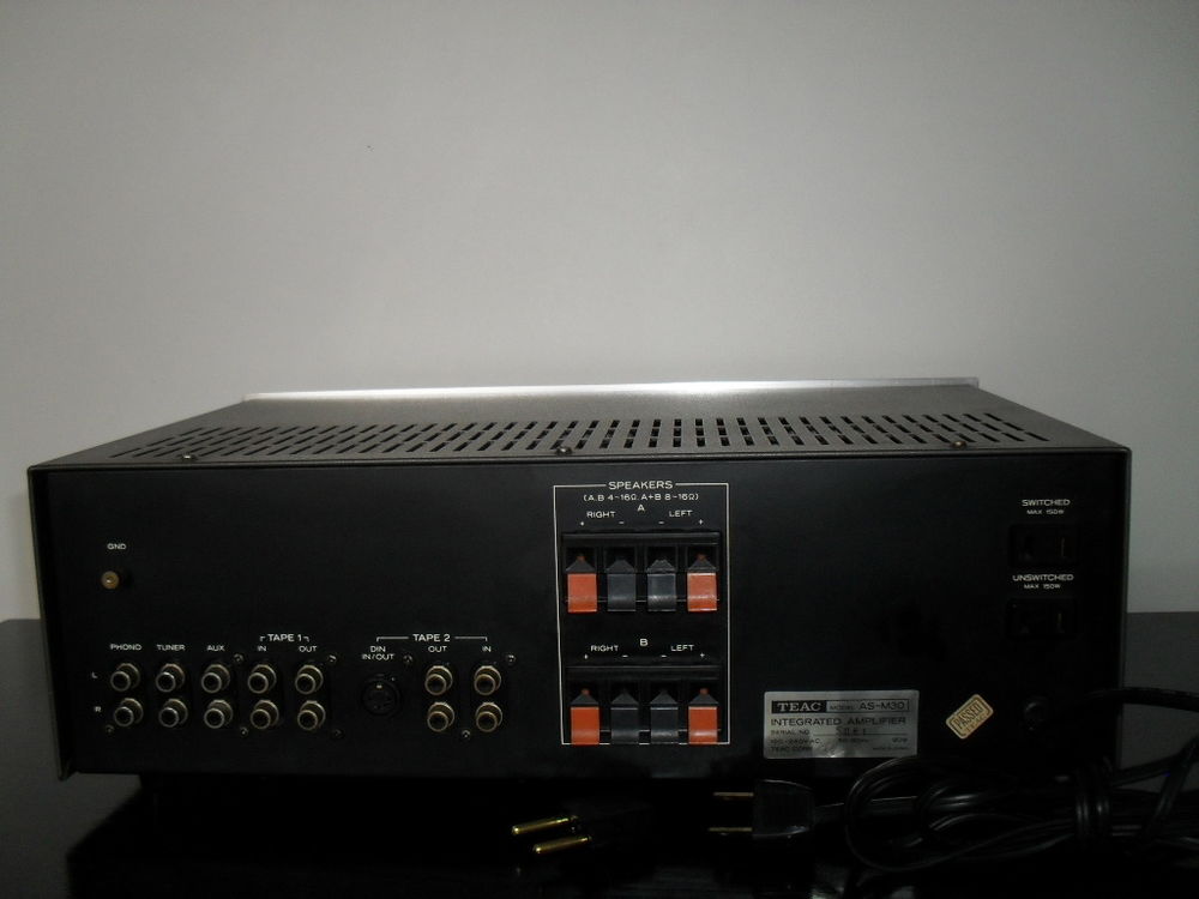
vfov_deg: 40.7
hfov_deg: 52.6
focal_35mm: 35
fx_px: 1212
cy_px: 450
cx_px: 600
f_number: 3.2
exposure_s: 1/45
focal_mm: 6.3
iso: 200
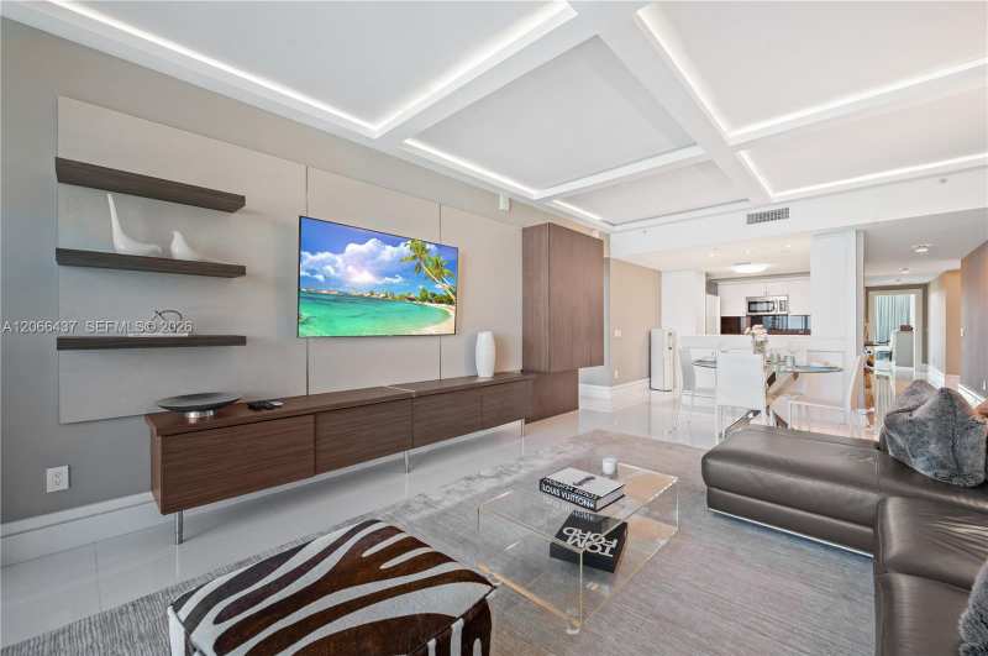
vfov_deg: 81.0
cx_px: 494
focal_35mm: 14
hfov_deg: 104.3
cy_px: 328
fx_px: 384
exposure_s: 1/2
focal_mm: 14
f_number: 8
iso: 200
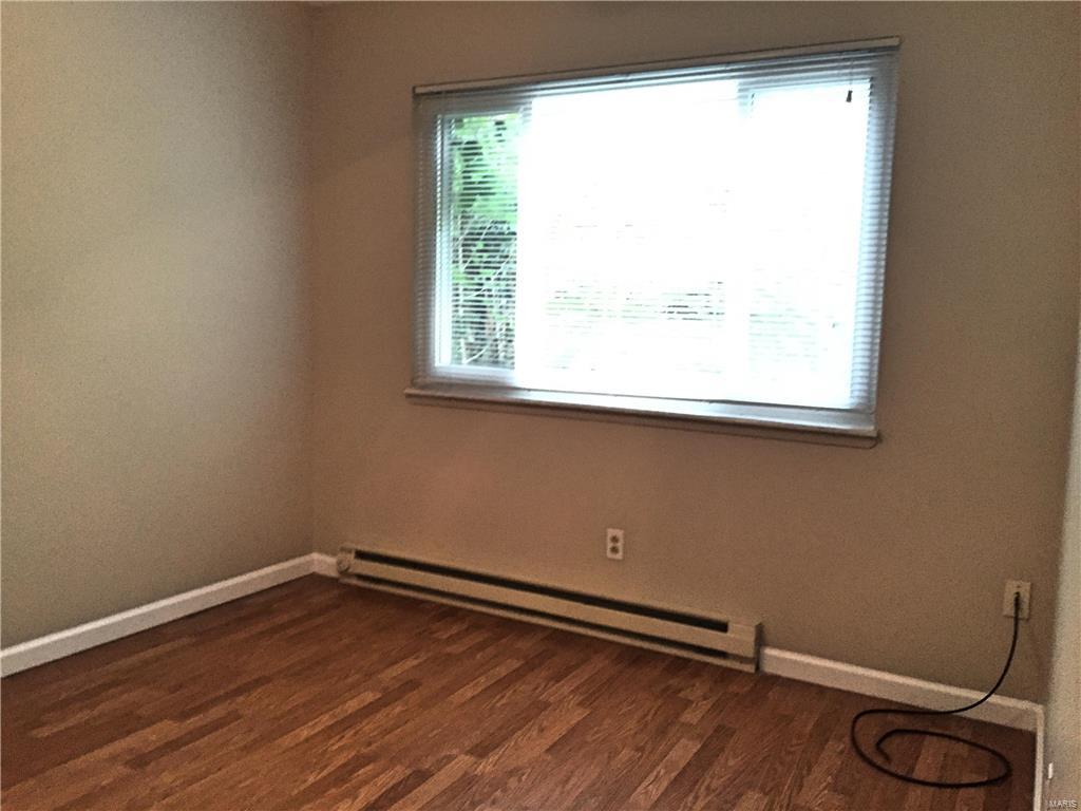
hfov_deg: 61.7
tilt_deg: -6.1
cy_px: 406
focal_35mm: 29
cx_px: 540
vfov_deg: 48.2
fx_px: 906
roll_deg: -2.6
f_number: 2.2
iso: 250
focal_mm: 4.15
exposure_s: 1/30
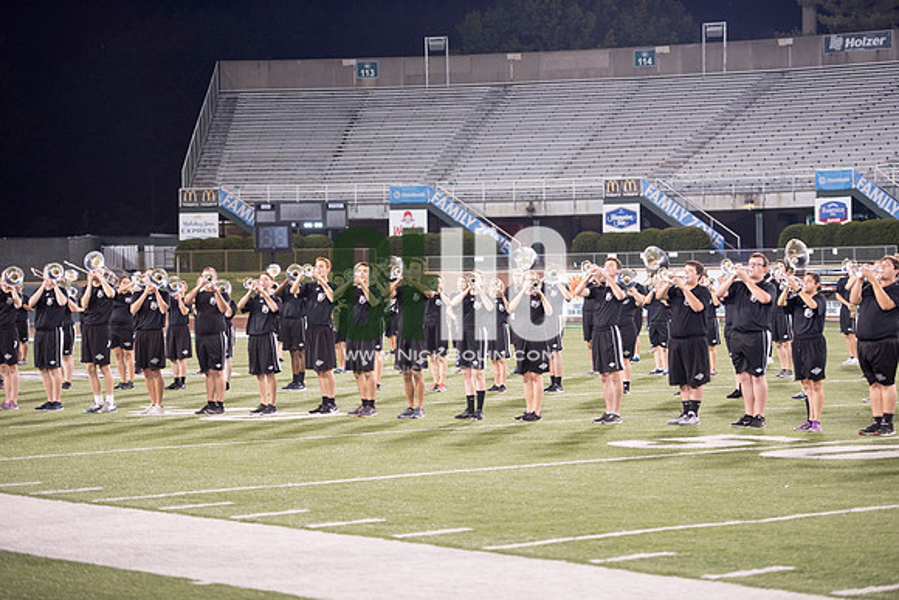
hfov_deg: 20.8
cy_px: 300
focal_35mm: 98
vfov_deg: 14.0
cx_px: 450
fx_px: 2448
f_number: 2.8
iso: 1000
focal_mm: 98
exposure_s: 1/320
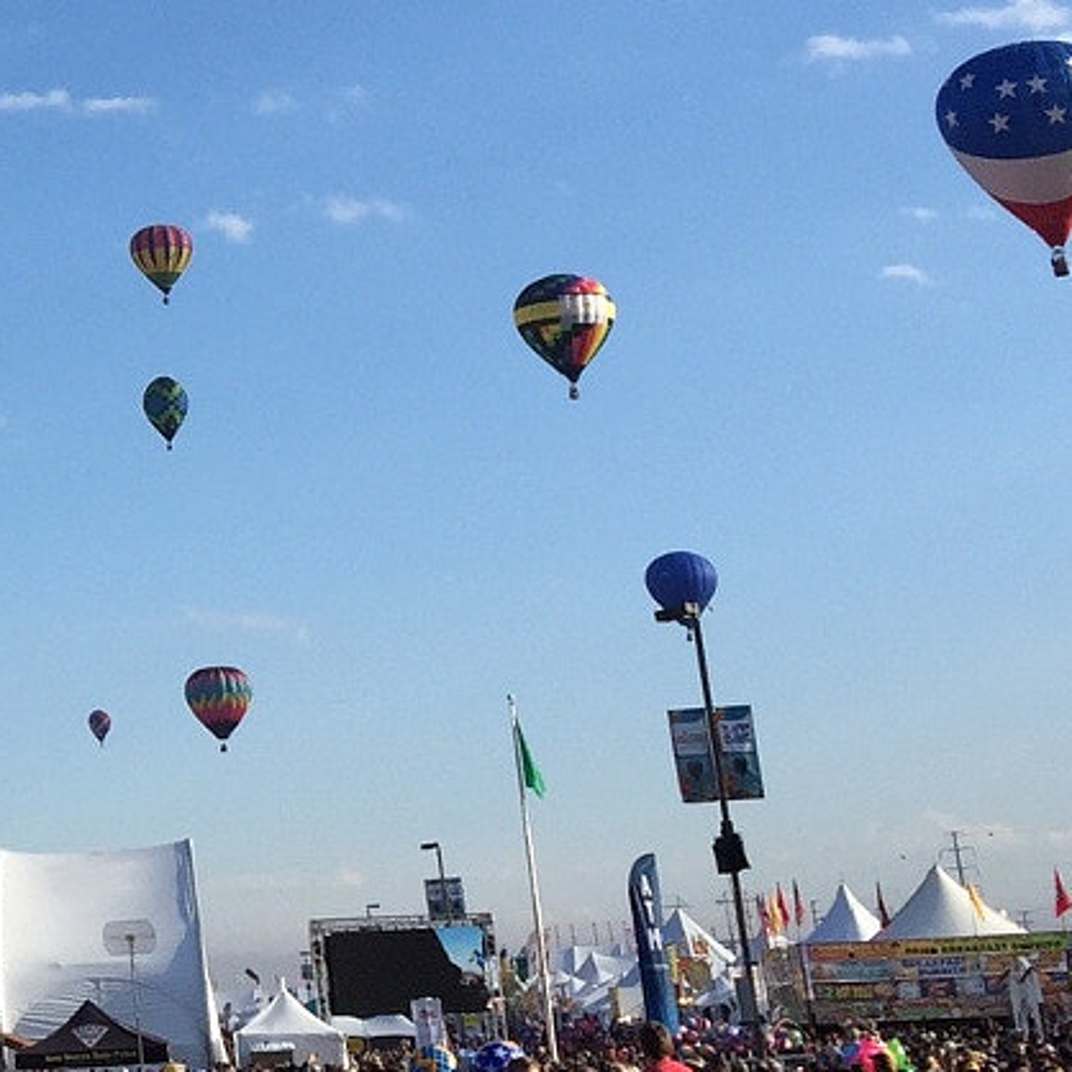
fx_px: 3434
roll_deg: +2.3
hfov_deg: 16.2
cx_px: -526
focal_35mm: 98
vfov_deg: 17.4
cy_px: 21
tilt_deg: +14.6
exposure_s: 1/1582
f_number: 2.2
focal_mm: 4.15
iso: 32
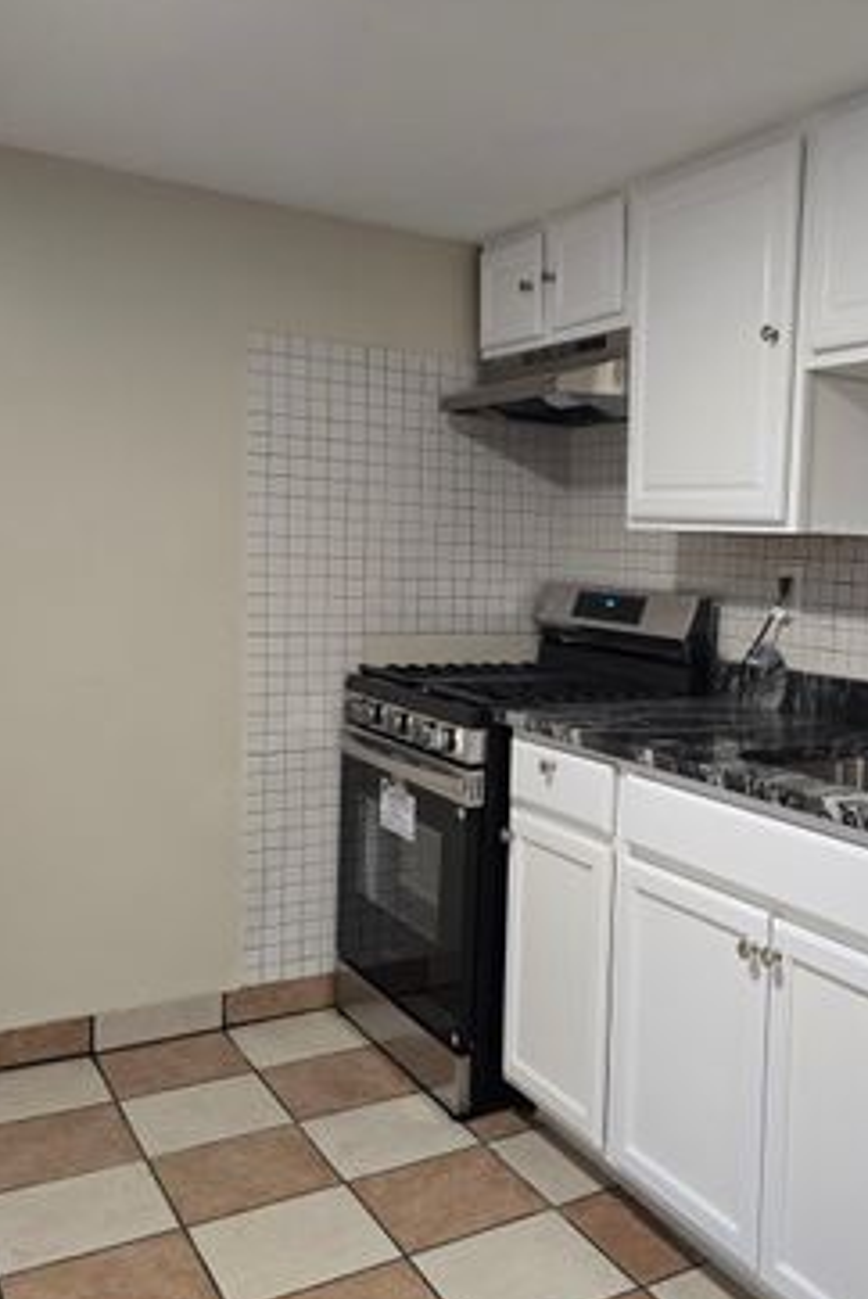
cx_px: 714
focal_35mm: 33
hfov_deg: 38.3
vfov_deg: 57.2
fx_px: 1191
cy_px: 648
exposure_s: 1/120
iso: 400
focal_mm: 6.3
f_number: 1.7
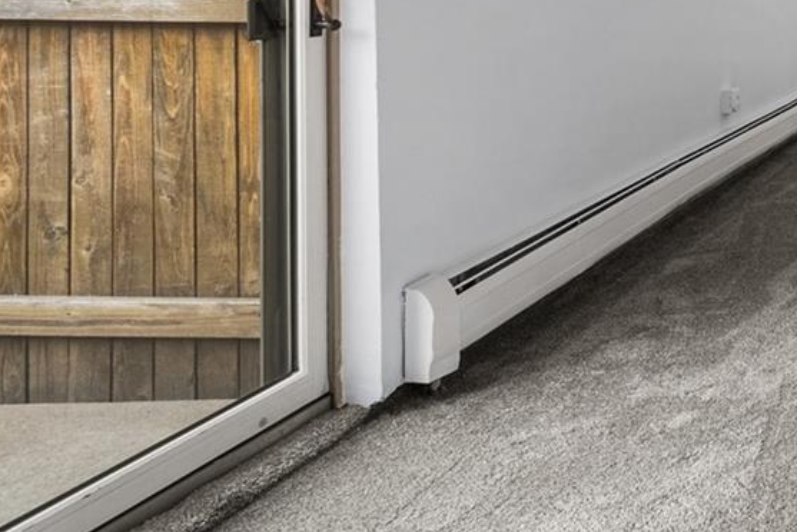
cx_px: 1085
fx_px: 1019
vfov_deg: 26.9
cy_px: -52
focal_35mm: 46
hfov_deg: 31.0
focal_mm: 16
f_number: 8
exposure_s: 1/30
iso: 200
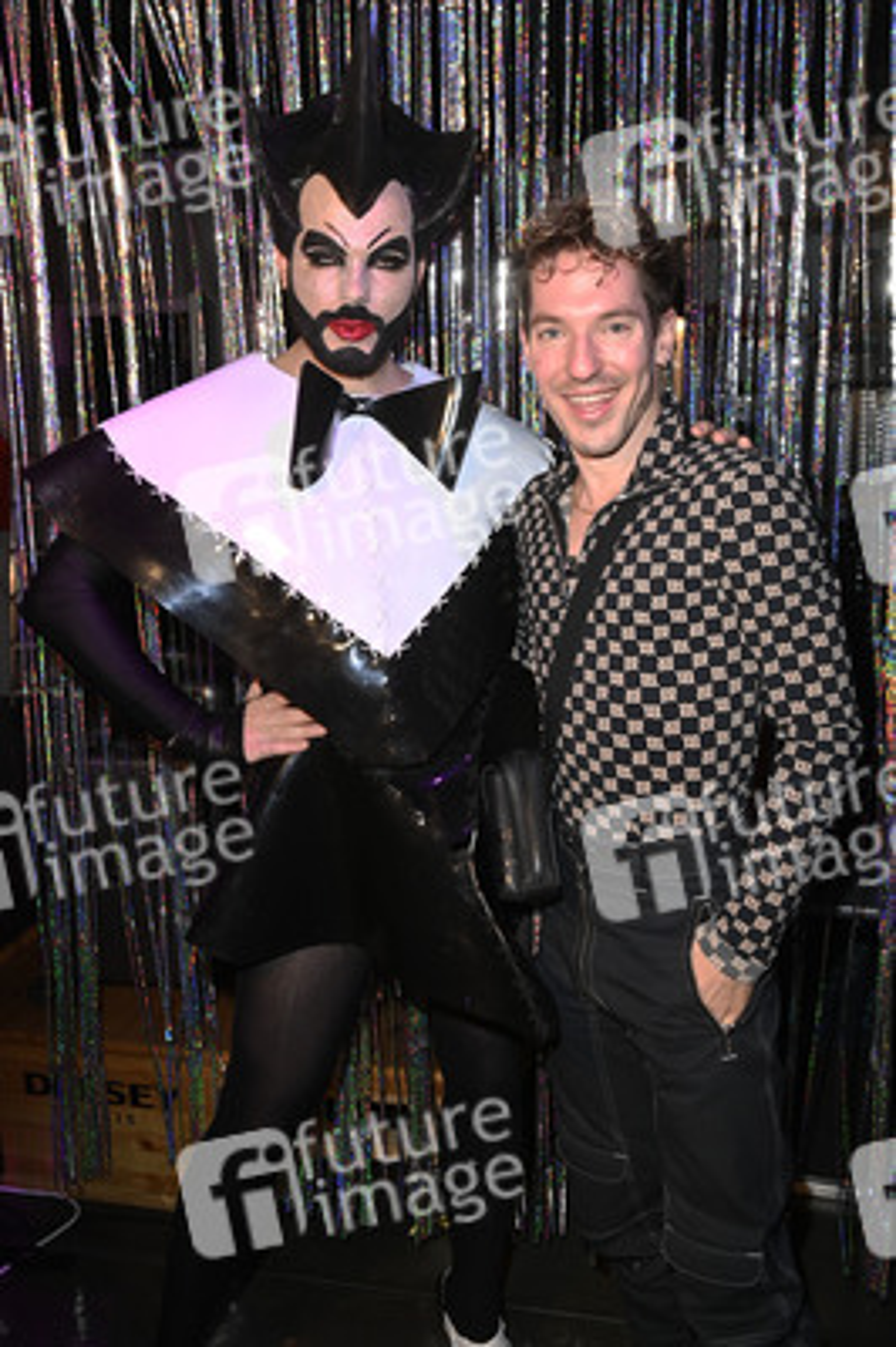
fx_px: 1084
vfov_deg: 63.7
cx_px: 448
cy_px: 674
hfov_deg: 44.9
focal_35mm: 29
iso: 2000
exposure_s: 1/40
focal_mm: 29
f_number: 5.6
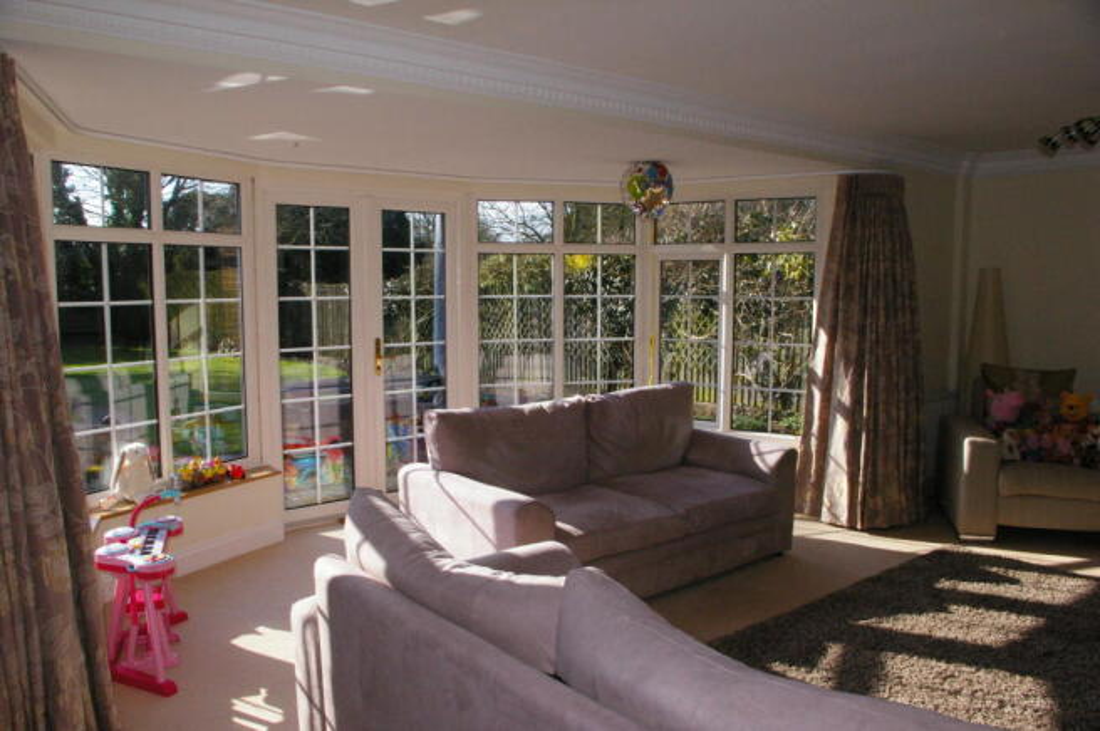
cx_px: 550
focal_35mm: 27
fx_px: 824
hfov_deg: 67.4
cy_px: 366
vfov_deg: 47.8
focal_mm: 18
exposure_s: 1/180
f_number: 22
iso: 1600
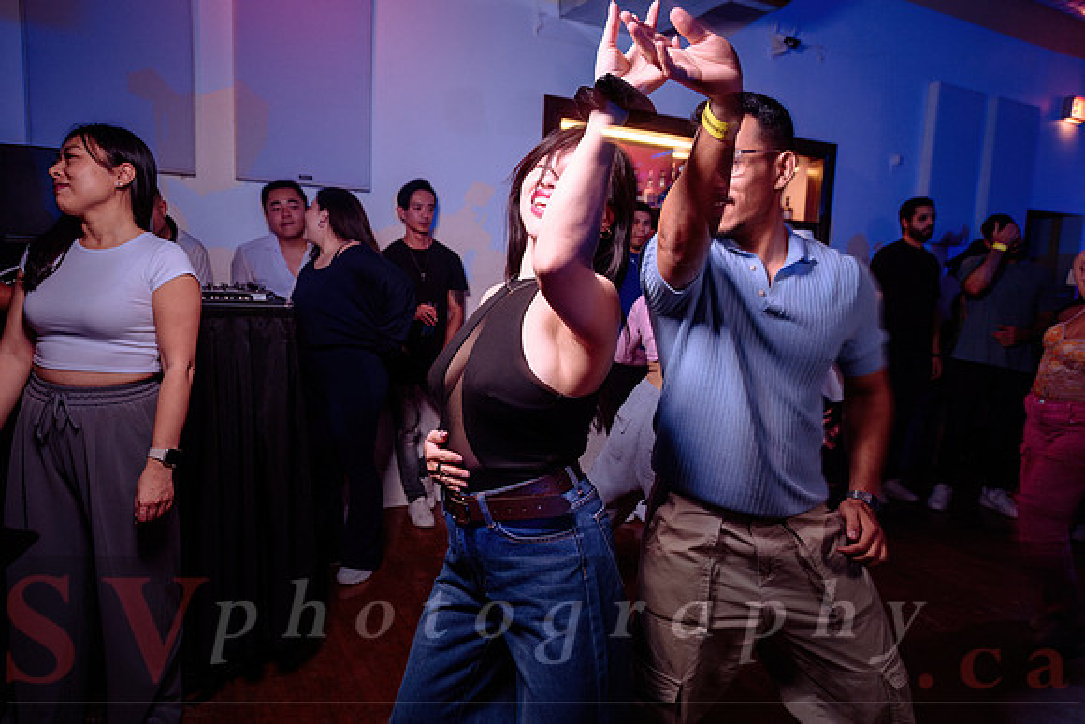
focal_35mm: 24
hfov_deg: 73.7
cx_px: 542
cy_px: 362
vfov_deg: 53.2
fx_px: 723
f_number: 3.5
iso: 800
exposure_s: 1/30
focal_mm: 24
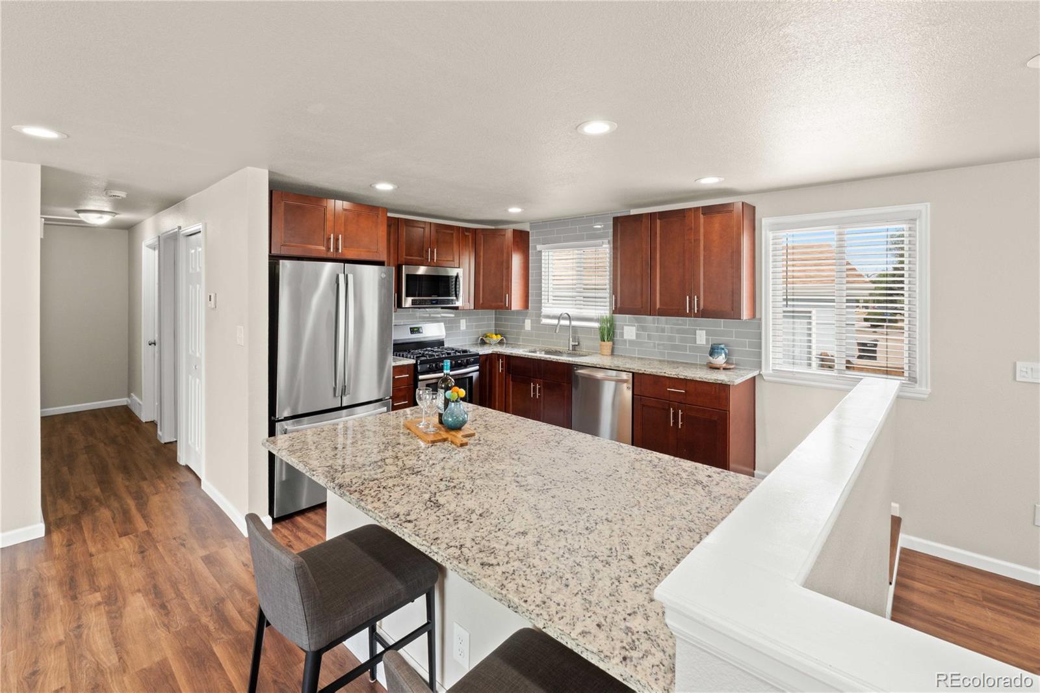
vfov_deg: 77.3
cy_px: 346
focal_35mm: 15
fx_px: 433
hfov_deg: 100.4
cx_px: 520
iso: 200
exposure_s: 1/1.67
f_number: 10
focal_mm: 10
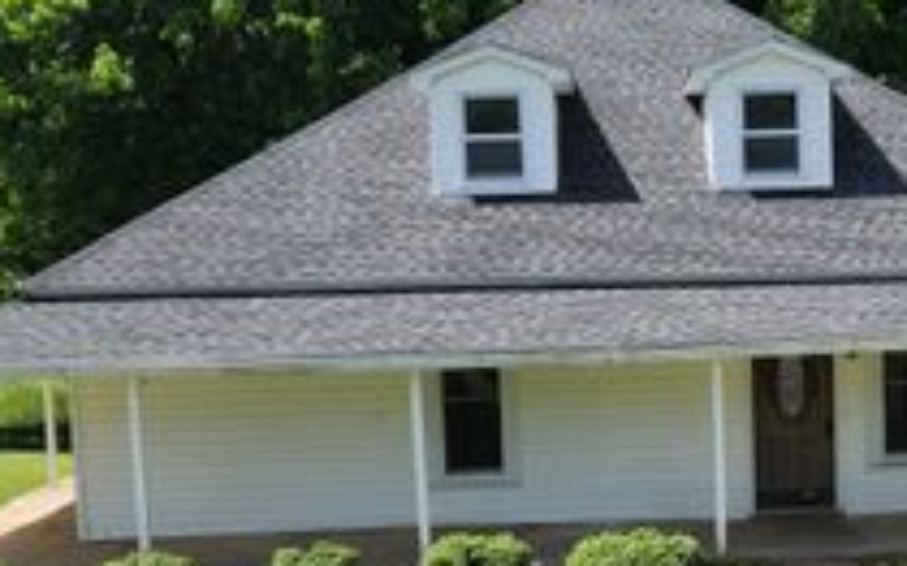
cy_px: 365
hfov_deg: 34.3
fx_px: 1433
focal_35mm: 58
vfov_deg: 22.3
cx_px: 695
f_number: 1.8
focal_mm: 5.4
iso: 20
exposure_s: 1/1114
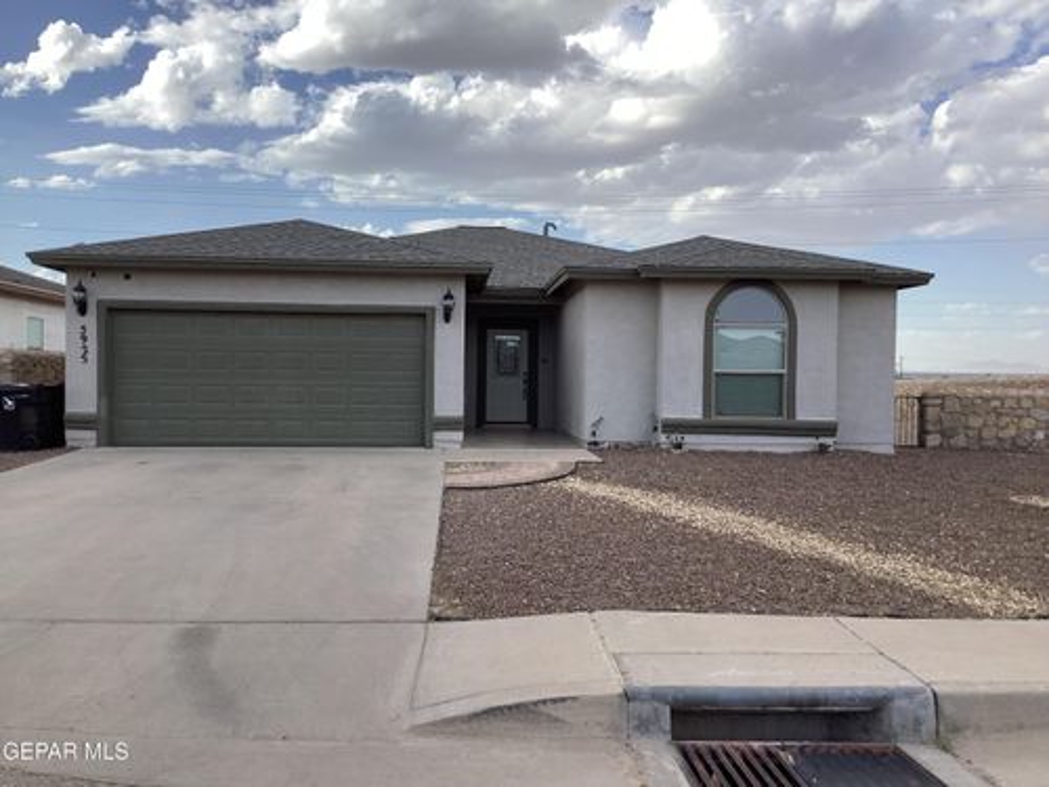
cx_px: 524
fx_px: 939
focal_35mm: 31
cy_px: 394
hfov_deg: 58.4
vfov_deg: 45.4
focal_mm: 3.3
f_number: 2.4
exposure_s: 1/815
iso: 25
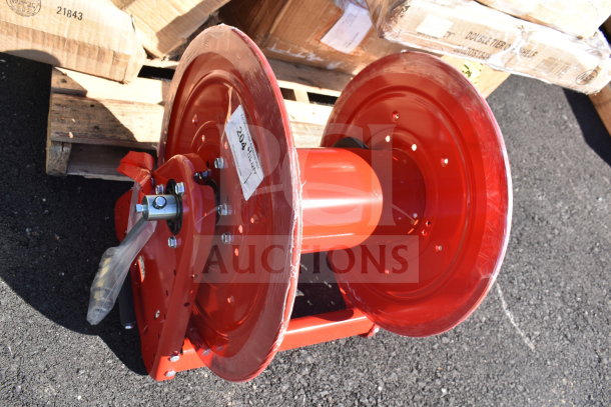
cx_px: 306
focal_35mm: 32
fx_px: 535
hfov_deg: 59.5
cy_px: 204
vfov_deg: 41.7
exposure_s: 1/200
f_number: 7.1
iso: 200
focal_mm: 21
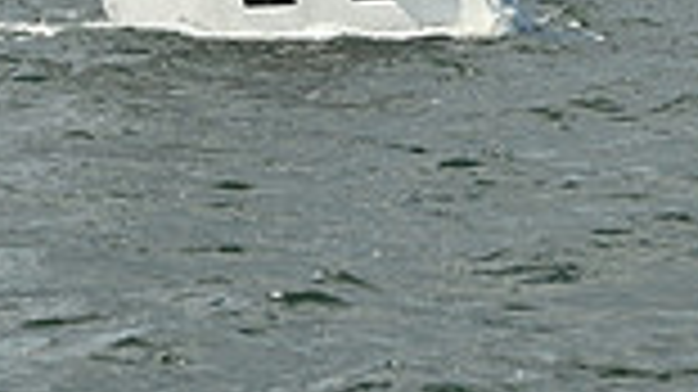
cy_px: -789
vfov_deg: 2.6
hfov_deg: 4.6
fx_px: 8676
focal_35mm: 469
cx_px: 268
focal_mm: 120
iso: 250
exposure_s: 1/1250
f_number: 10
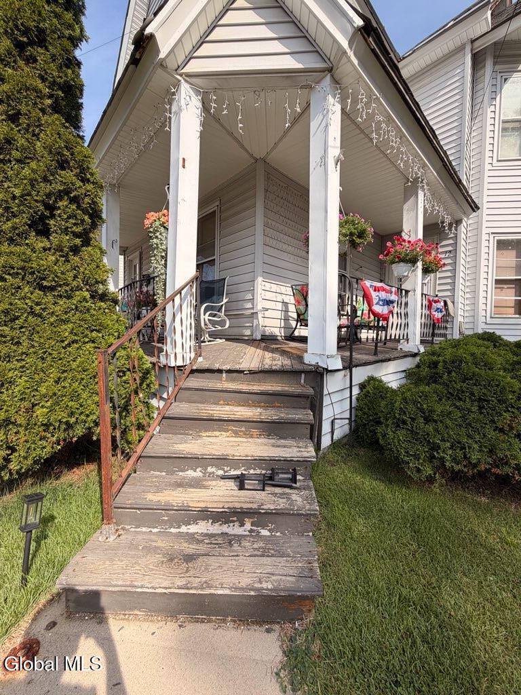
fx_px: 281
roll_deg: -1.4
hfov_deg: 85.7
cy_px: 348
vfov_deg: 102.1
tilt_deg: -1.1
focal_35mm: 14
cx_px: 260
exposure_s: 1/770
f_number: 2.2
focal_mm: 2.22
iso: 40
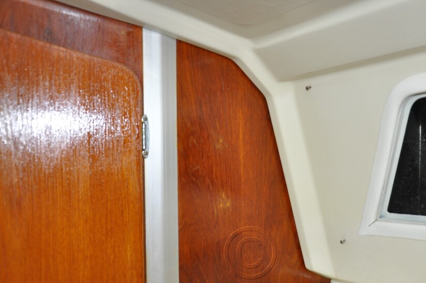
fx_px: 520
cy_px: 173
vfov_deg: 30.3
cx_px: 250
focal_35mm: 44
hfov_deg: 44.4
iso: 800
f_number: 3.8
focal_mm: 24
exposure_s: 1/60
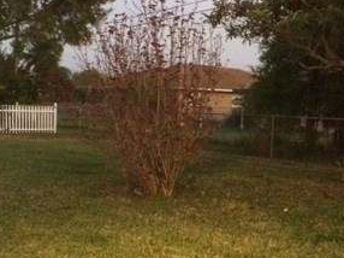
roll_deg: -1.7
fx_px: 645
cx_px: 242
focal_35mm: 65
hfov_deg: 29.5
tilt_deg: -2.6
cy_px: 148
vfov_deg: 22.5
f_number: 2.2
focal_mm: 4.15
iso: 320
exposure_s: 1/20
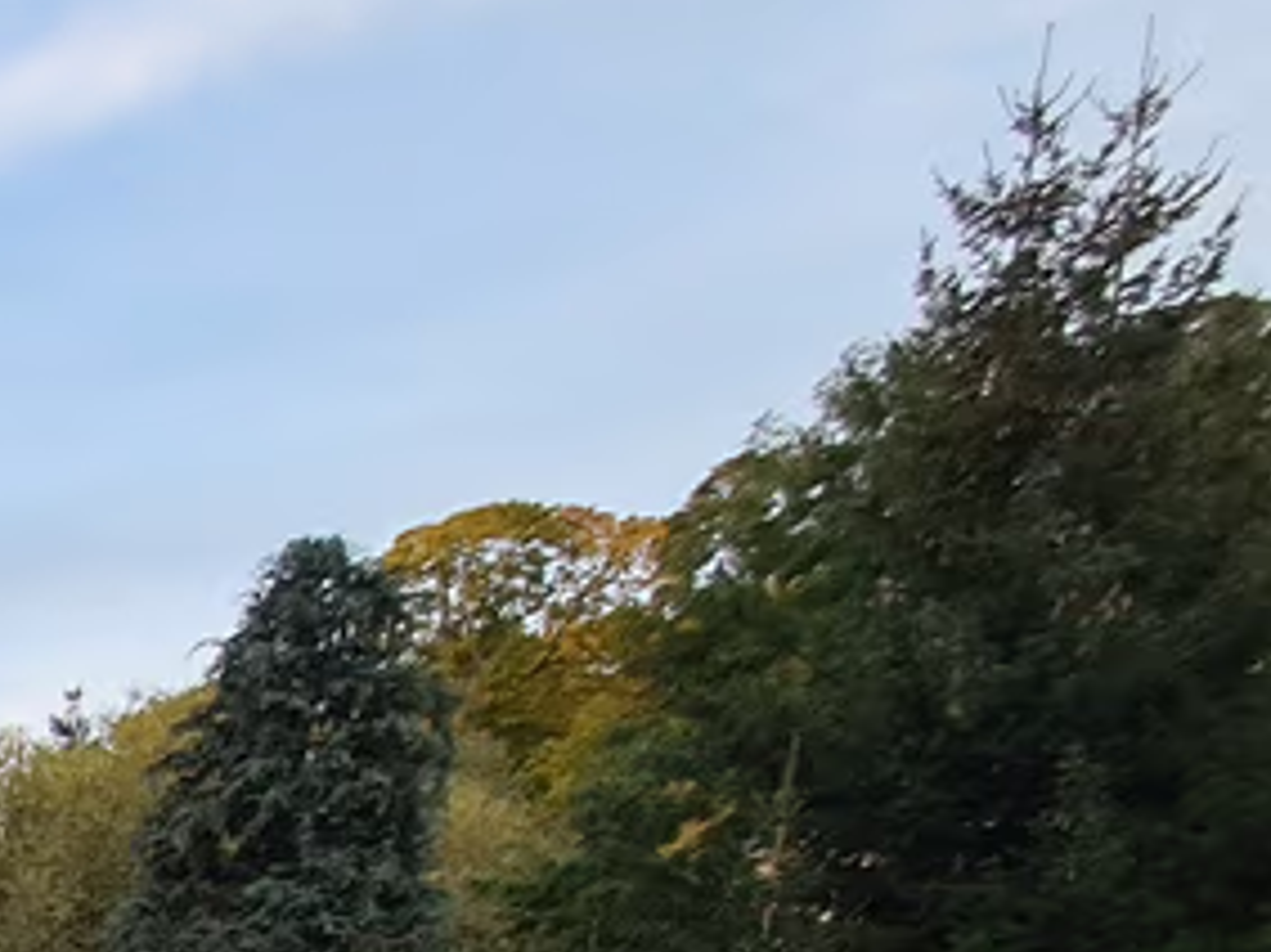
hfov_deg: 22.4
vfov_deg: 22.1
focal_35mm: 47
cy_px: 1612
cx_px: -1019
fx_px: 1725
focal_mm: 2.2
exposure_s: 1/100
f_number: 2.2
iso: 64
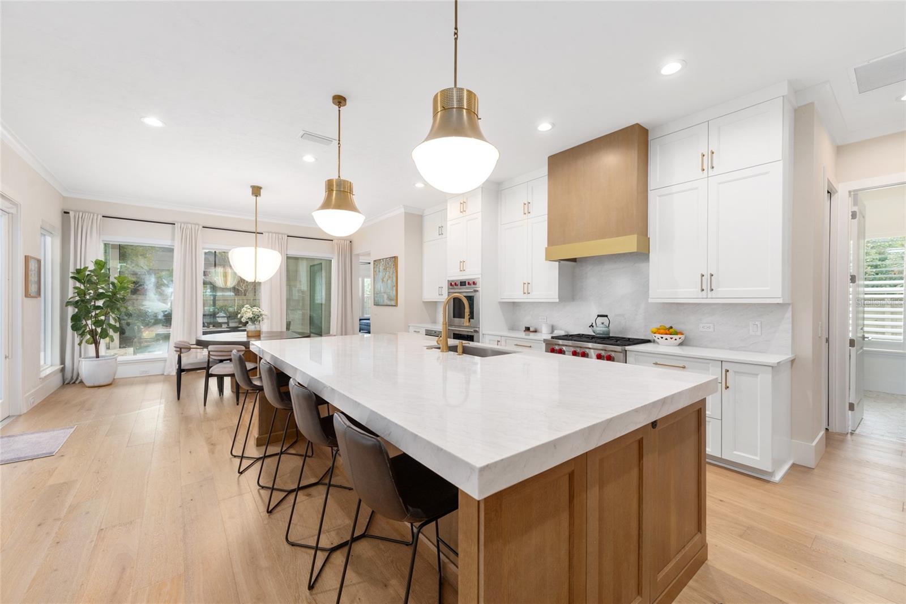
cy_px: 302
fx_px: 352
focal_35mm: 14
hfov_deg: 104.3
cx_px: 453
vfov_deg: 81.2
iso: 400
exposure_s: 1/15
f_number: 7.1
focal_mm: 14
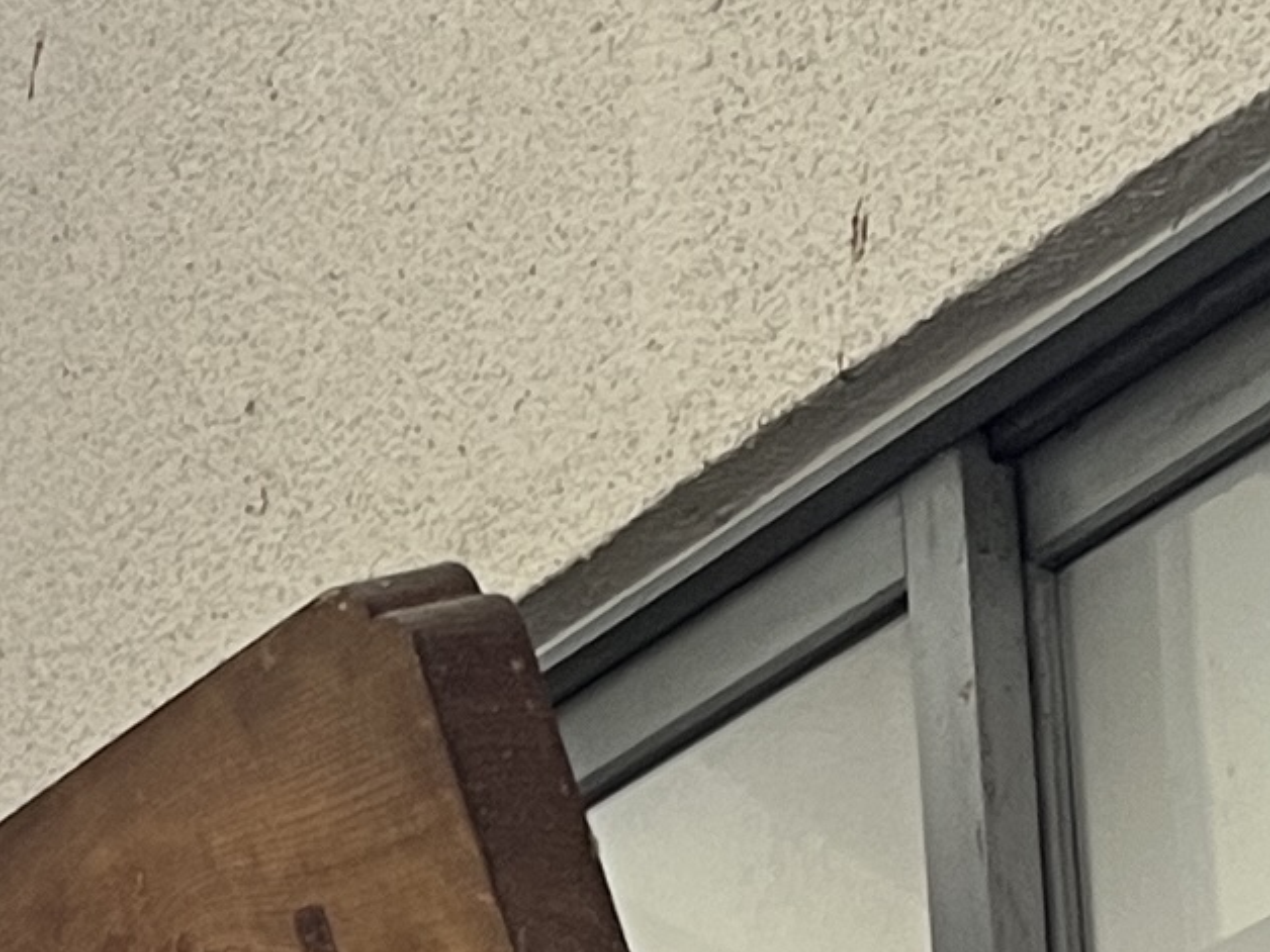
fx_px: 6127
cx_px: -487
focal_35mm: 167
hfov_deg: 11.5
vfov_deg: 8.1
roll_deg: +1.4
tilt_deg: +8.6
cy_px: 2367
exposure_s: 1/60
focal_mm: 5.1
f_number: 1.6
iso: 80
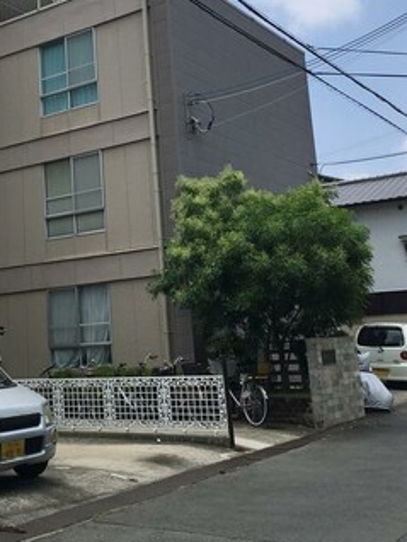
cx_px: 102
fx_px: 767
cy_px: 179
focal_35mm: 49
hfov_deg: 29.3
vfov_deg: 38.4
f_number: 2.2
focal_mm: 4.15
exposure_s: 1/1261
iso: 25
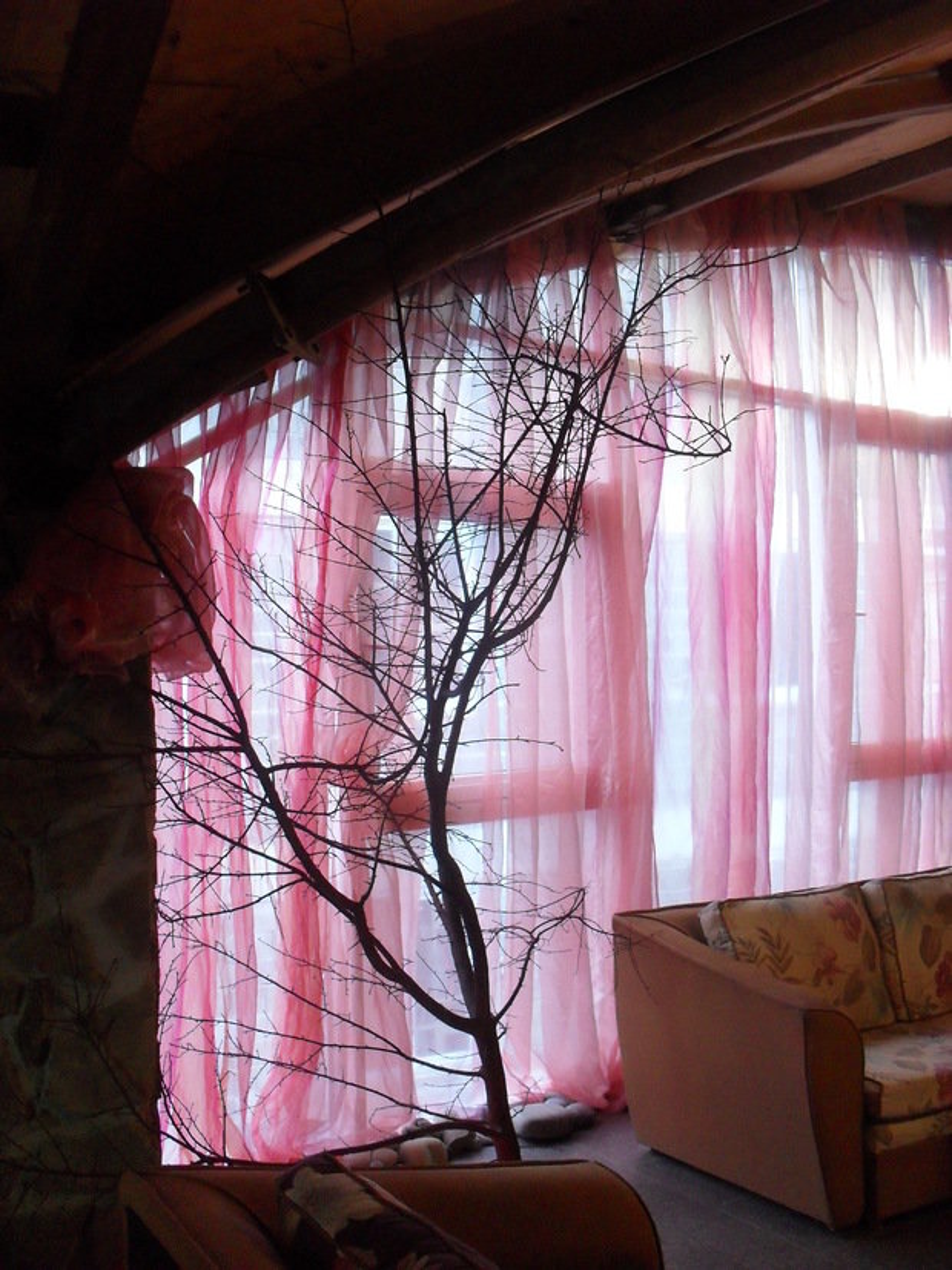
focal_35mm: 38
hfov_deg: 37.7
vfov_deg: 49.0
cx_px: 476
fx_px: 1394
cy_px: 635
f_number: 2.8
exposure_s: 1/30
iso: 200
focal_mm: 6.3
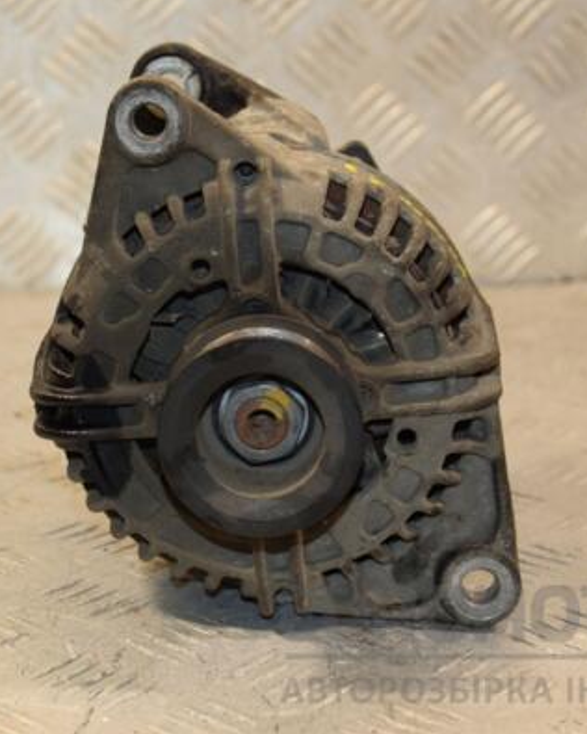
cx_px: 245
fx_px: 2324
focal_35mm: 107
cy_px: 366
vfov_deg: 17.9
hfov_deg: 14.4
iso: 800
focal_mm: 50
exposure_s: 1/160
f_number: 5
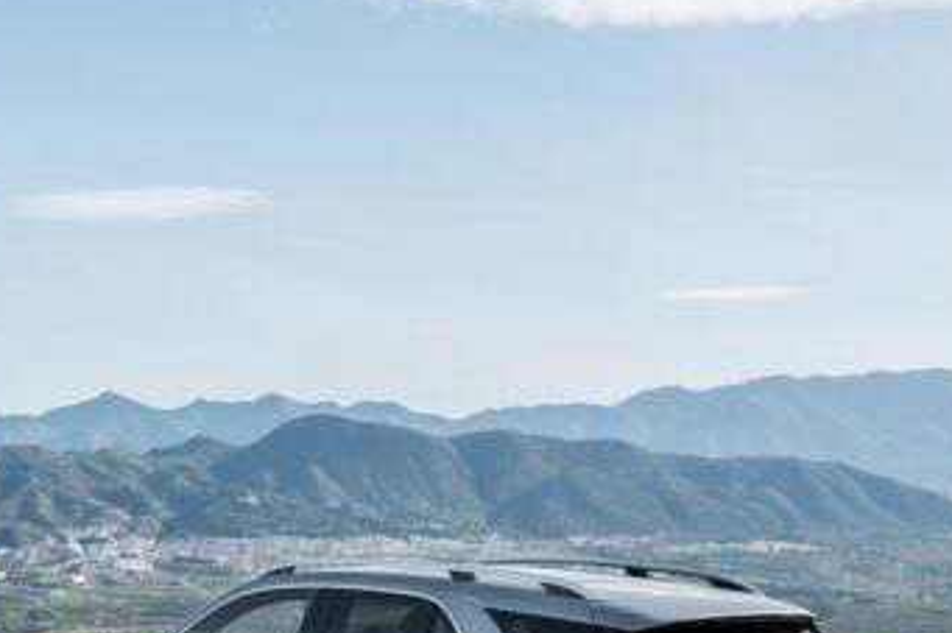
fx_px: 2035
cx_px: 480
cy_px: 722
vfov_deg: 17.0
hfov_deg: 26.3
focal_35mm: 77
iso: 250
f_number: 5
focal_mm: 32
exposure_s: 1/1000
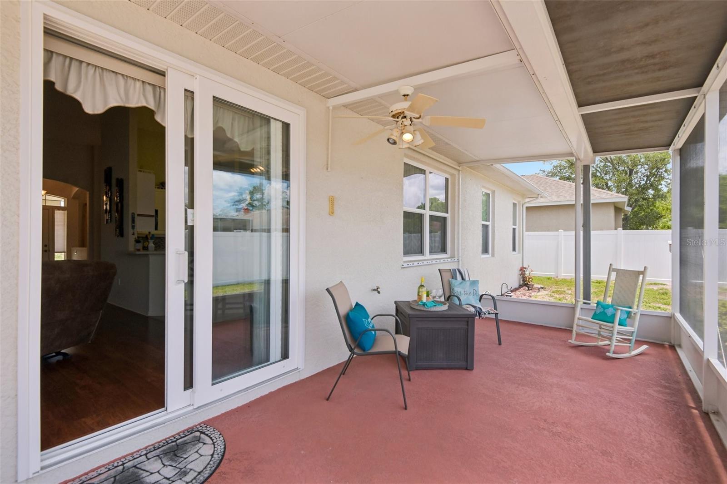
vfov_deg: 73.7
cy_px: 242
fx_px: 323
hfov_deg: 96.7
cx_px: 364
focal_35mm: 16
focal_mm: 16
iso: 400
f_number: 8
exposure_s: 1/400
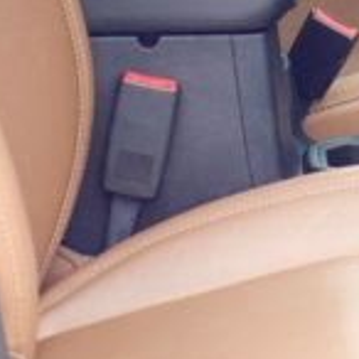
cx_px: 327
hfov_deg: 6.2
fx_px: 3285
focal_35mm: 280
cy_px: -149
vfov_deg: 6.2
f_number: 4.5
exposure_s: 1/100
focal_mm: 50
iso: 1000
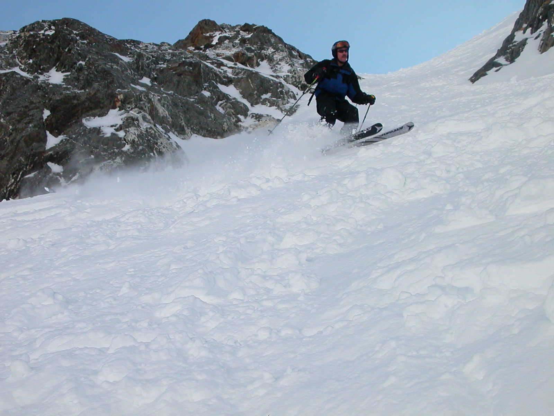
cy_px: 208
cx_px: 277
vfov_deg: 25.2
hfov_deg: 33.2
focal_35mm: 58
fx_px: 928
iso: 100
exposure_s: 1/1096
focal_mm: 8.9
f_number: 3.4
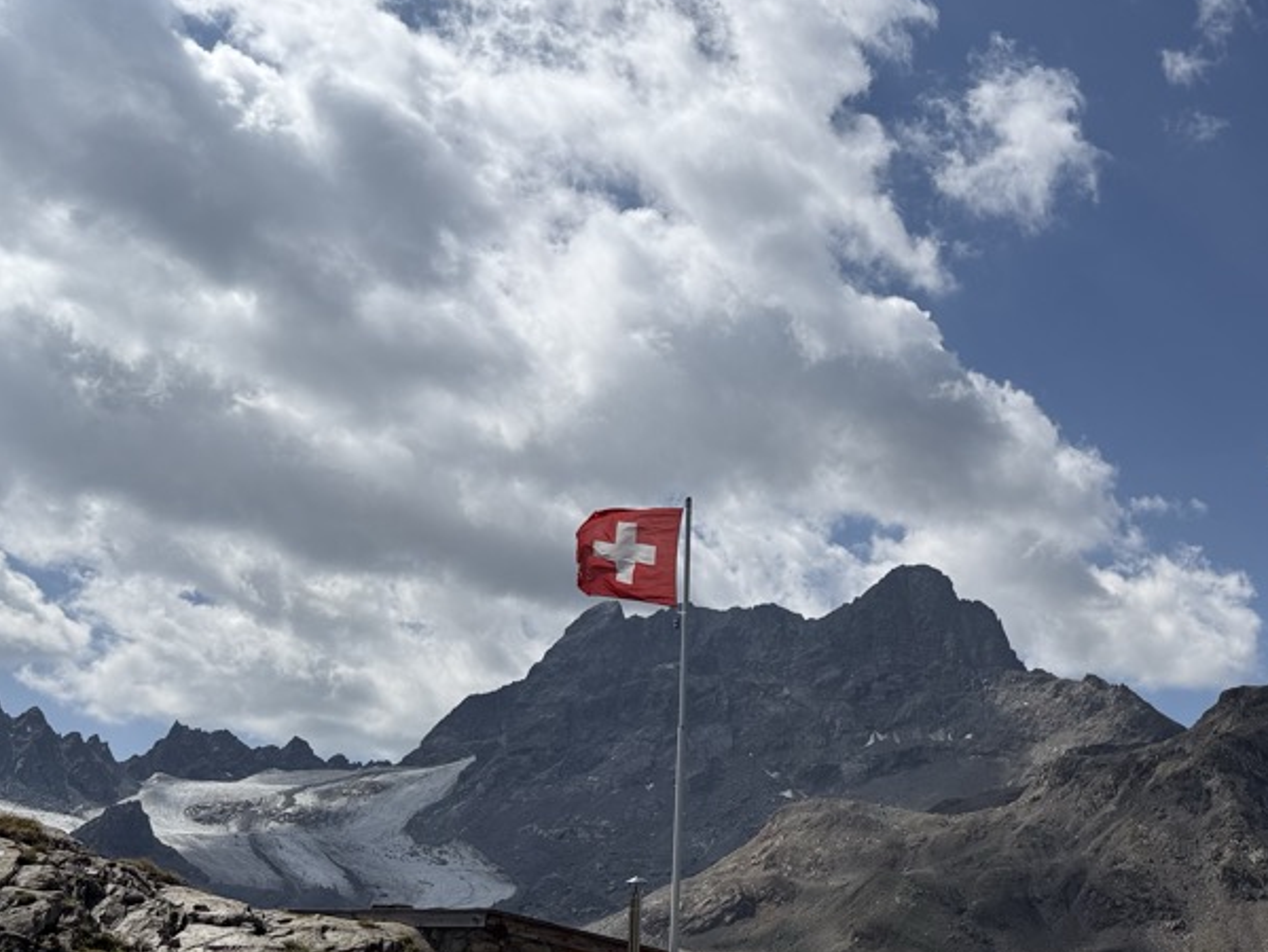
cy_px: 609
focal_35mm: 41
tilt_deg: +14.9
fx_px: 1503
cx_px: 944
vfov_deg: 34.9
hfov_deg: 44.3
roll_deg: +1.5
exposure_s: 1/11905
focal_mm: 6.76
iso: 80
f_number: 1.78
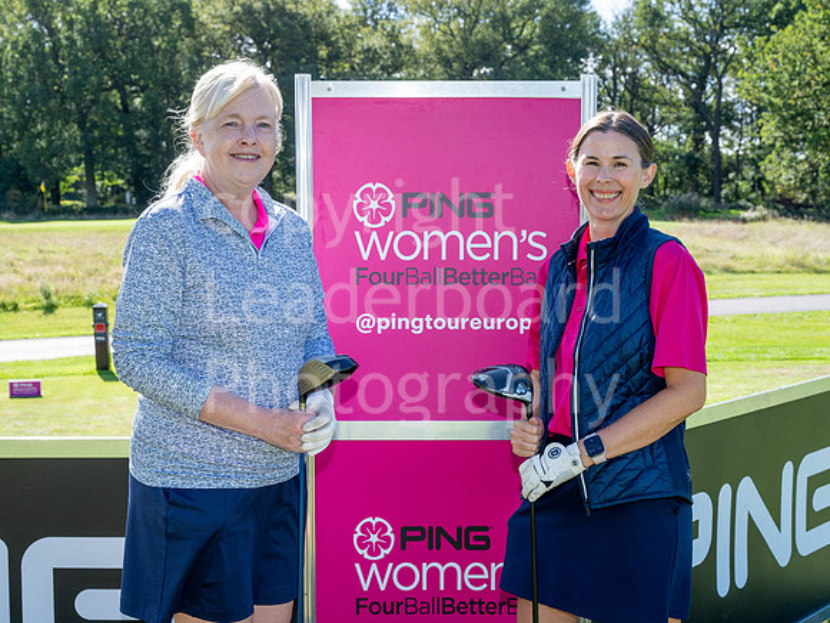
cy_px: 312
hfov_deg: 38.4
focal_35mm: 50
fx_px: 1193
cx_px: 415
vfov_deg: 29.2
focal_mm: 46
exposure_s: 1/200
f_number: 8
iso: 250
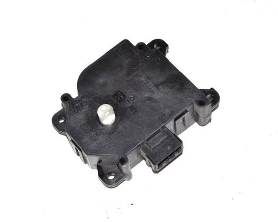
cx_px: 127
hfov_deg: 20.5
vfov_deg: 16.4
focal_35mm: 94
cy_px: 111
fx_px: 770
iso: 200
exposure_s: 1/200
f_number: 8
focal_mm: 55
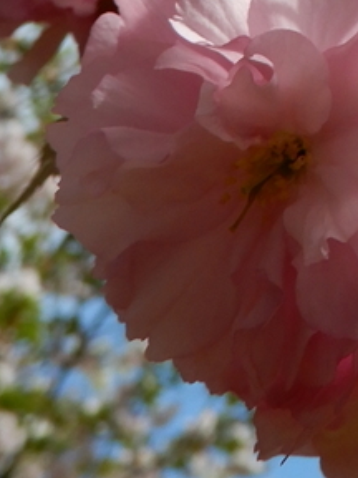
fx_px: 1724
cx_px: 557
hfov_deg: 11.3
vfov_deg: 14.6
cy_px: -247
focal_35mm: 125
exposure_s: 1/800
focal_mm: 5.4
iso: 80
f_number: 3.5
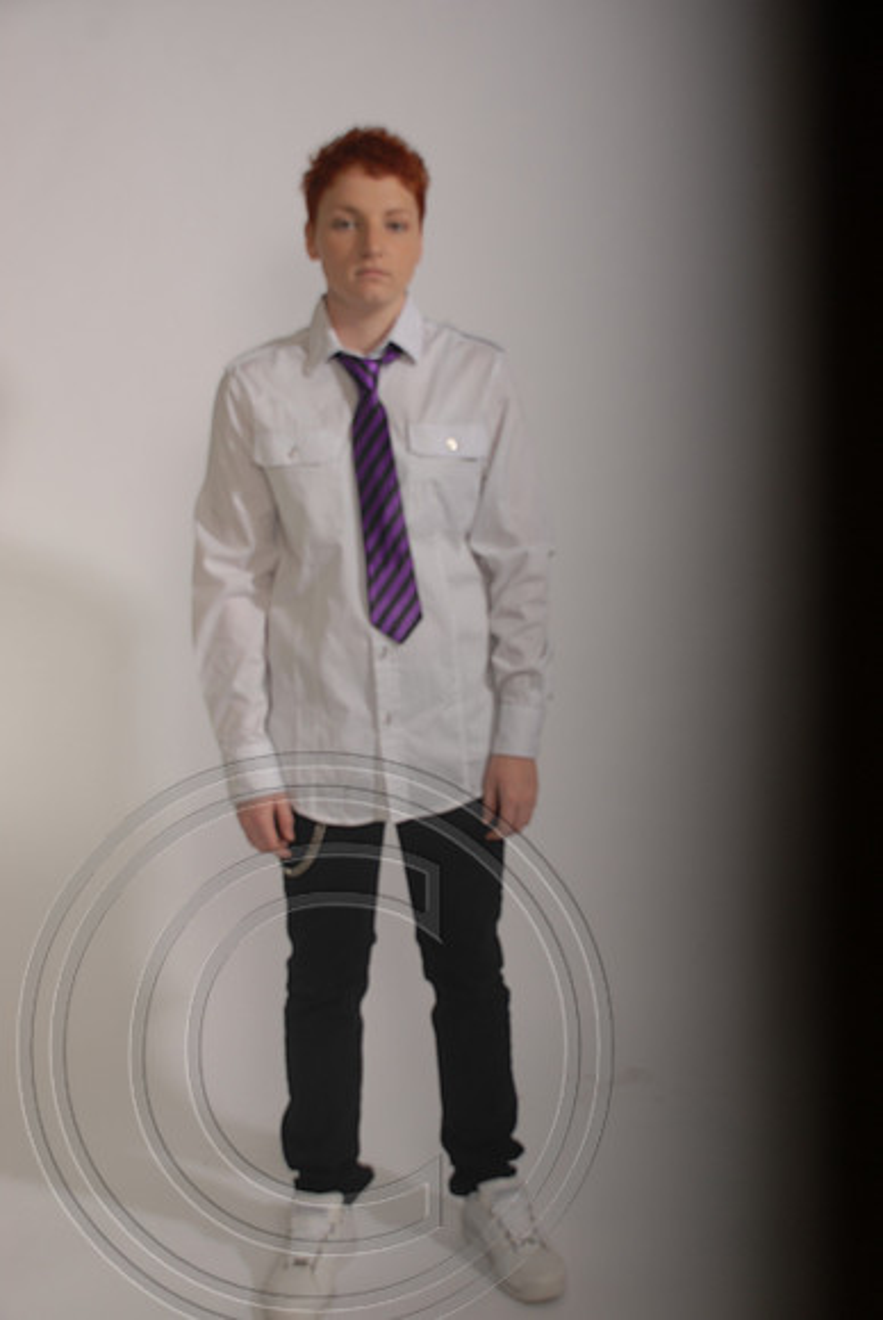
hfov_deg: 29.0
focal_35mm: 46
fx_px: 1707
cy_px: 660
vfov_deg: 42.3
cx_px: 442
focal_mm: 31
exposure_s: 1/250
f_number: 5.6
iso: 100
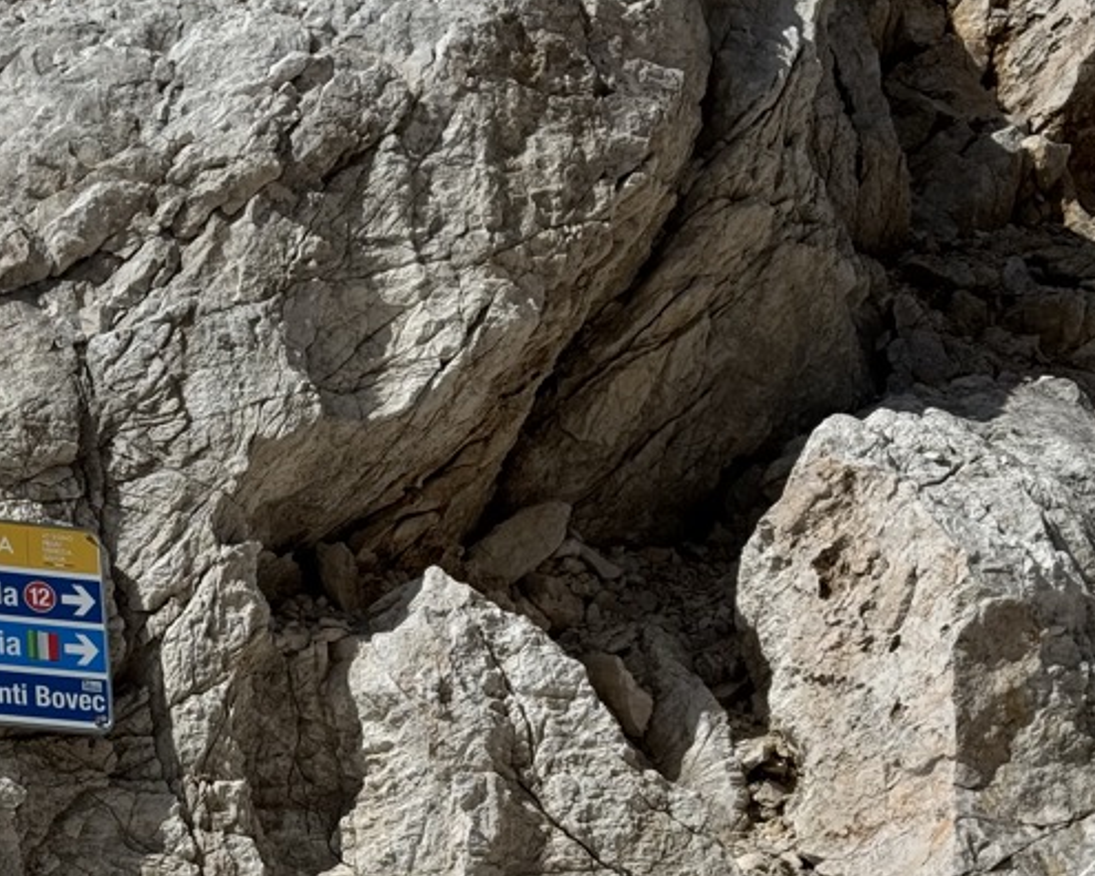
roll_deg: +2.0
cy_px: 785
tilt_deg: +14.3
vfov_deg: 15.7
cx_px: 84
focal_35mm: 97
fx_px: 3144
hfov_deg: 19.4
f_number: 1.78
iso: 64
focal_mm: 6.76
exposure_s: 1/10526
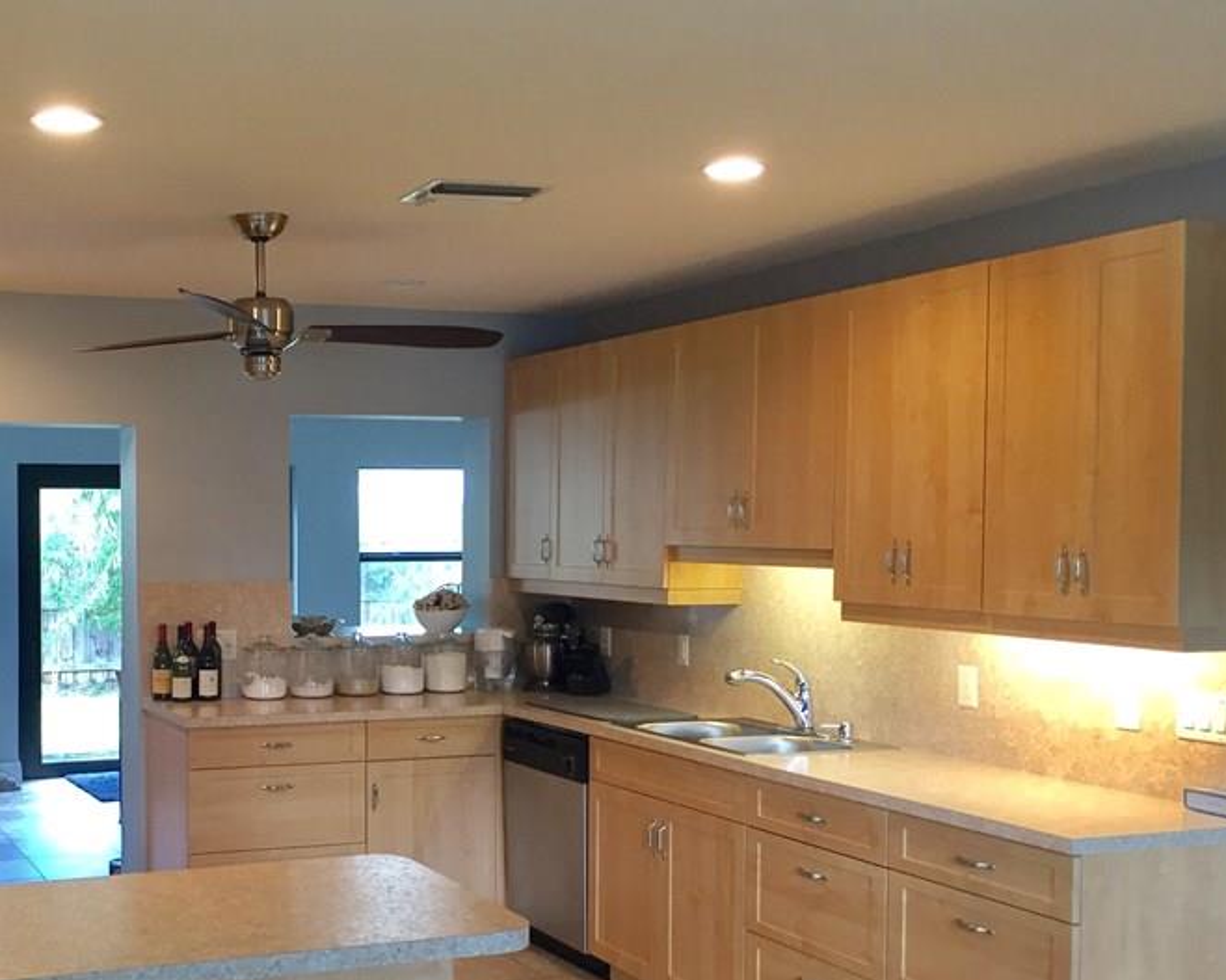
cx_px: 296
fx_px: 1596
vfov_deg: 34.0
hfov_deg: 40.7
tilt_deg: -2.6
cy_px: 593
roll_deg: -0.5
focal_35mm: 44
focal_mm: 4.15
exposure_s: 1/30
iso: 64
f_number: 2.2
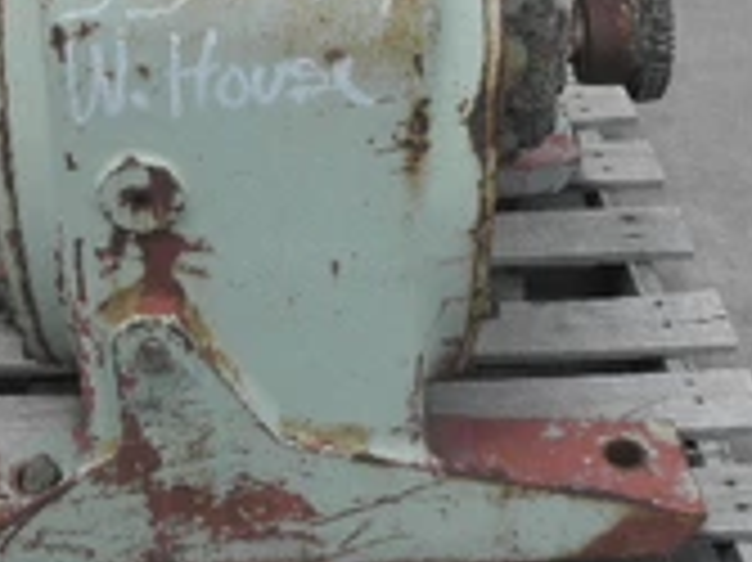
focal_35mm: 67
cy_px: 252
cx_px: 297
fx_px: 1454
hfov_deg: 28.9
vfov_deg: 21.9
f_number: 8.5
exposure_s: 1/80
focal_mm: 5
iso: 64
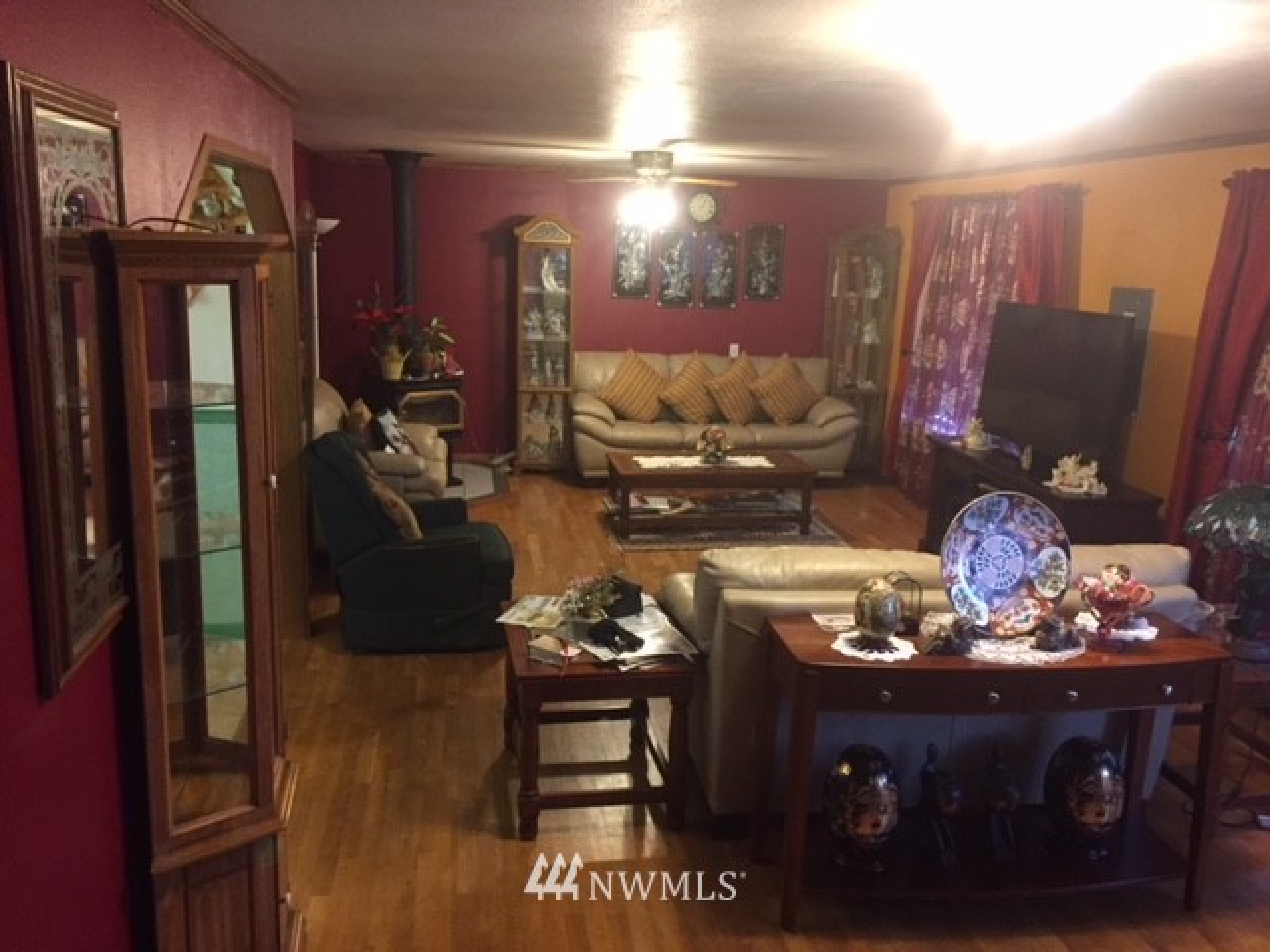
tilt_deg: -10.8
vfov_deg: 48.2
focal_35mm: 29
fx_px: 1064
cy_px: 476
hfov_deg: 61.7
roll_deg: -1.5
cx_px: 635
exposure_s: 1/24
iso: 250
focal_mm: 4.15
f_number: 2.2
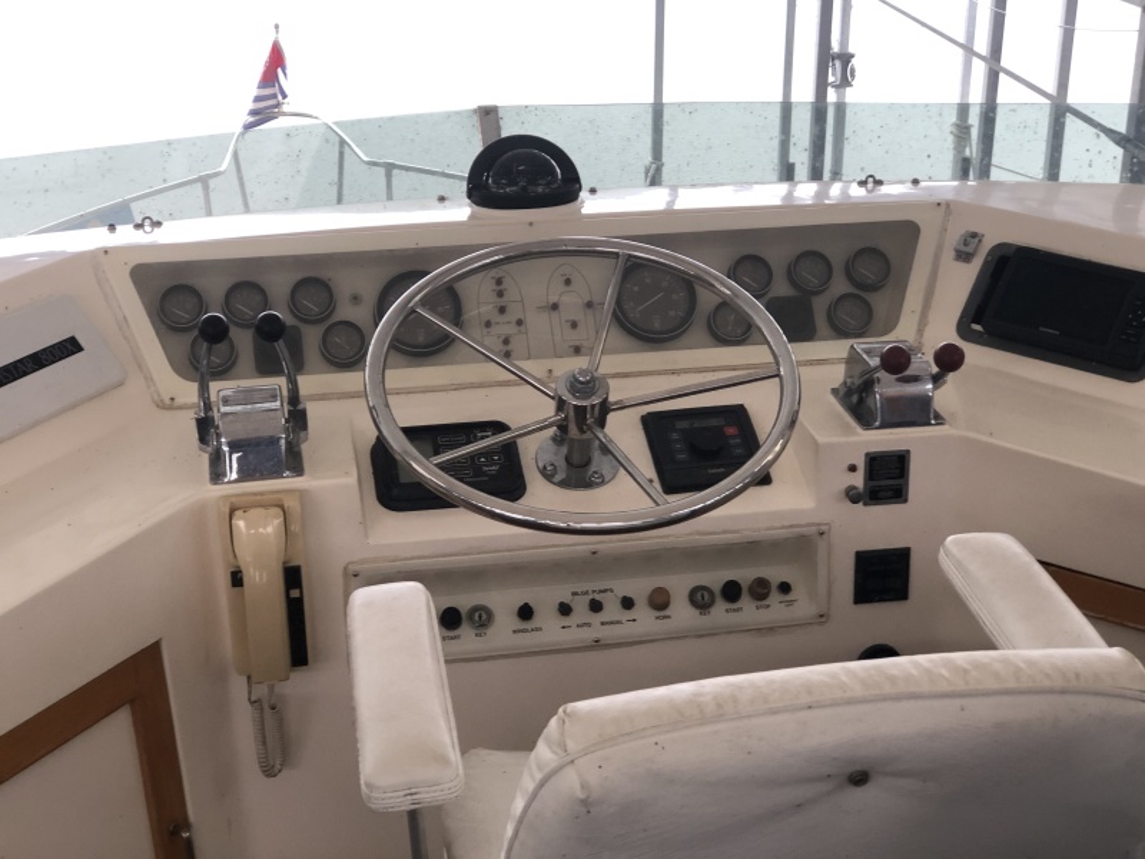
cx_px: 572
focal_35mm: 57
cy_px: 430
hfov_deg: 33.8
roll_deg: -0.1
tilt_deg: -21.9
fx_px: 1885
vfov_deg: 25.7
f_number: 2.8
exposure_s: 1/30
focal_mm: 6.6
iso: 40
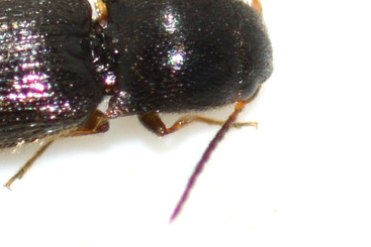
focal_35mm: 392
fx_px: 4041
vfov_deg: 3.5
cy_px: 64
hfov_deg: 5.2
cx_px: 11
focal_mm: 100
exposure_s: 1/200
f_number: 16
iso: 100
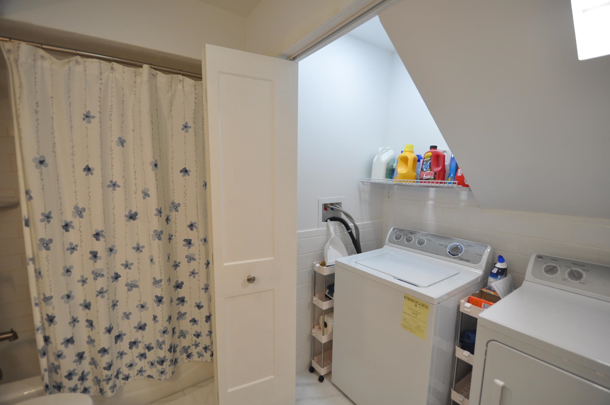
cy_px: 202
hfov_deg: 100.5
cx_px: 305
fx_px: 254
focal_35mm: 15
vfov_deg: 77.2
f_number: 4.5
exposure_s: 1/80
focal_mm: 10
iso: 400
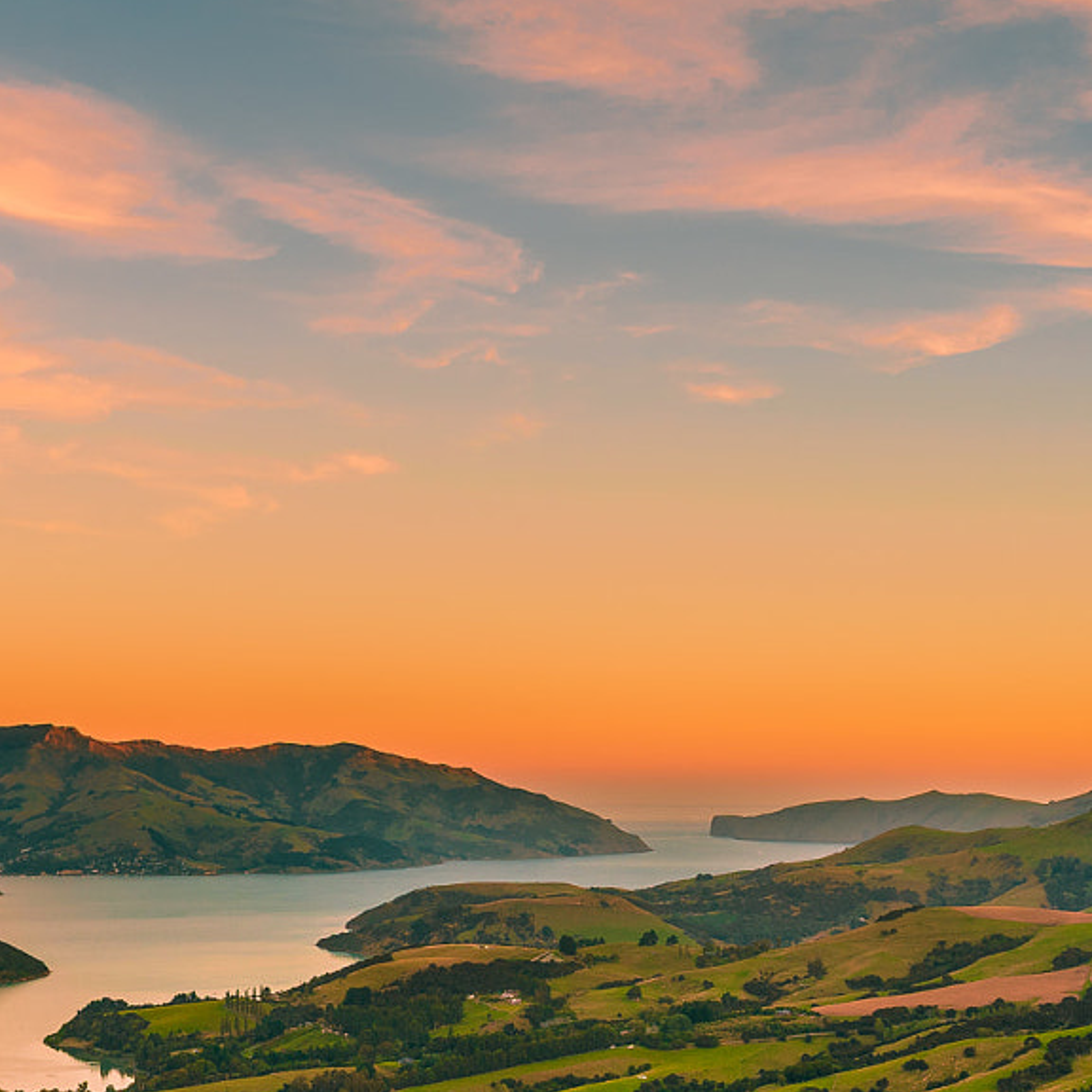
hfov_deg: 28.5
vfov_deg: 29.1
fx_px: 2106
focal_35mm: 59
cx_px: 243
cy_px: 574
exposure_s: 1/20
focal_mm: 25
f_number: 8
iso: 50
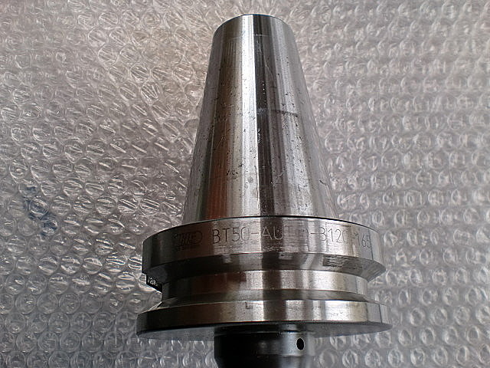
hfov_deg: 52.6
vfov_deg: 40.7
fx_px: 495
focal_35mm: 35
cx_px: 245
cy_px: 184
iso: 64
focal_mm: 6.3
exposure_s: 1/125
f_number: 3.1
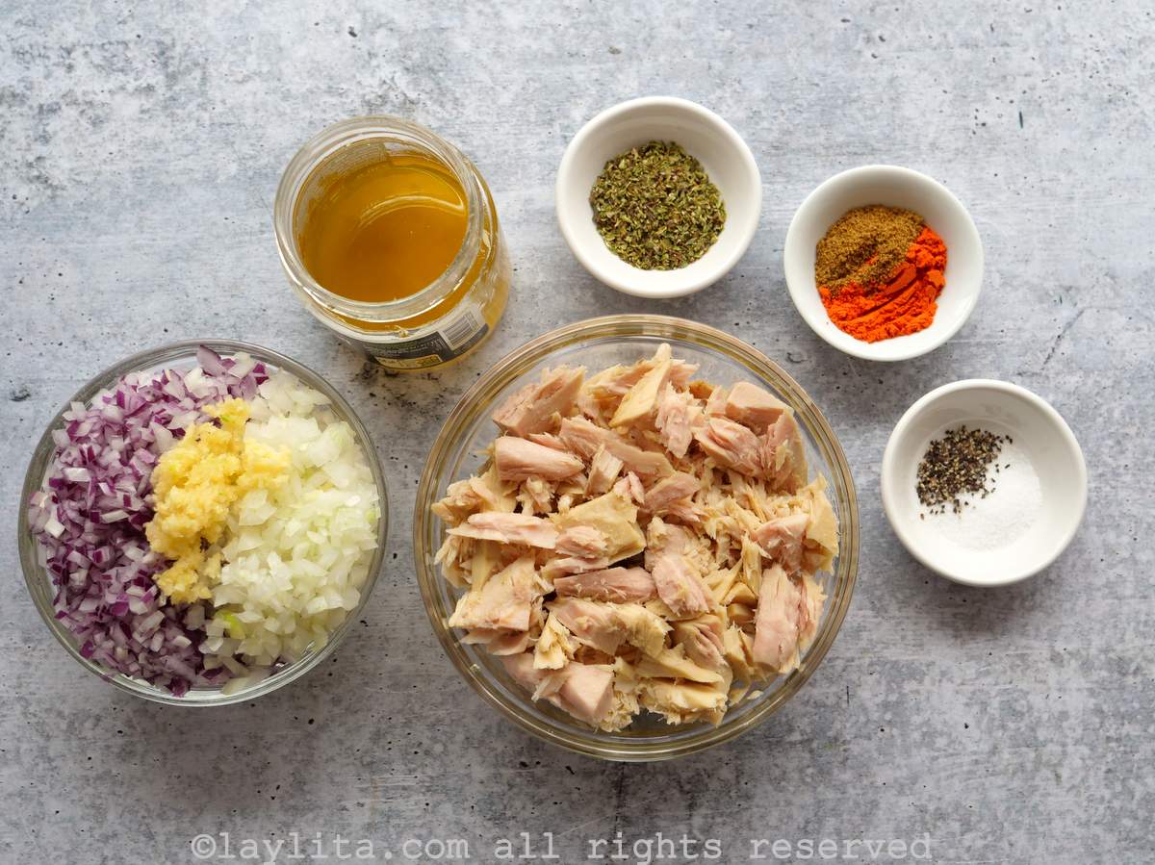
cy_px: 432
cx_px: 578
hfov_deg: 49.0
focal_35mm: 38
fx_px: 1267
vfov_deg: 37.7
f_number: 3.2
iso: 200
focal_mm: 19
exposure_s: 1/60
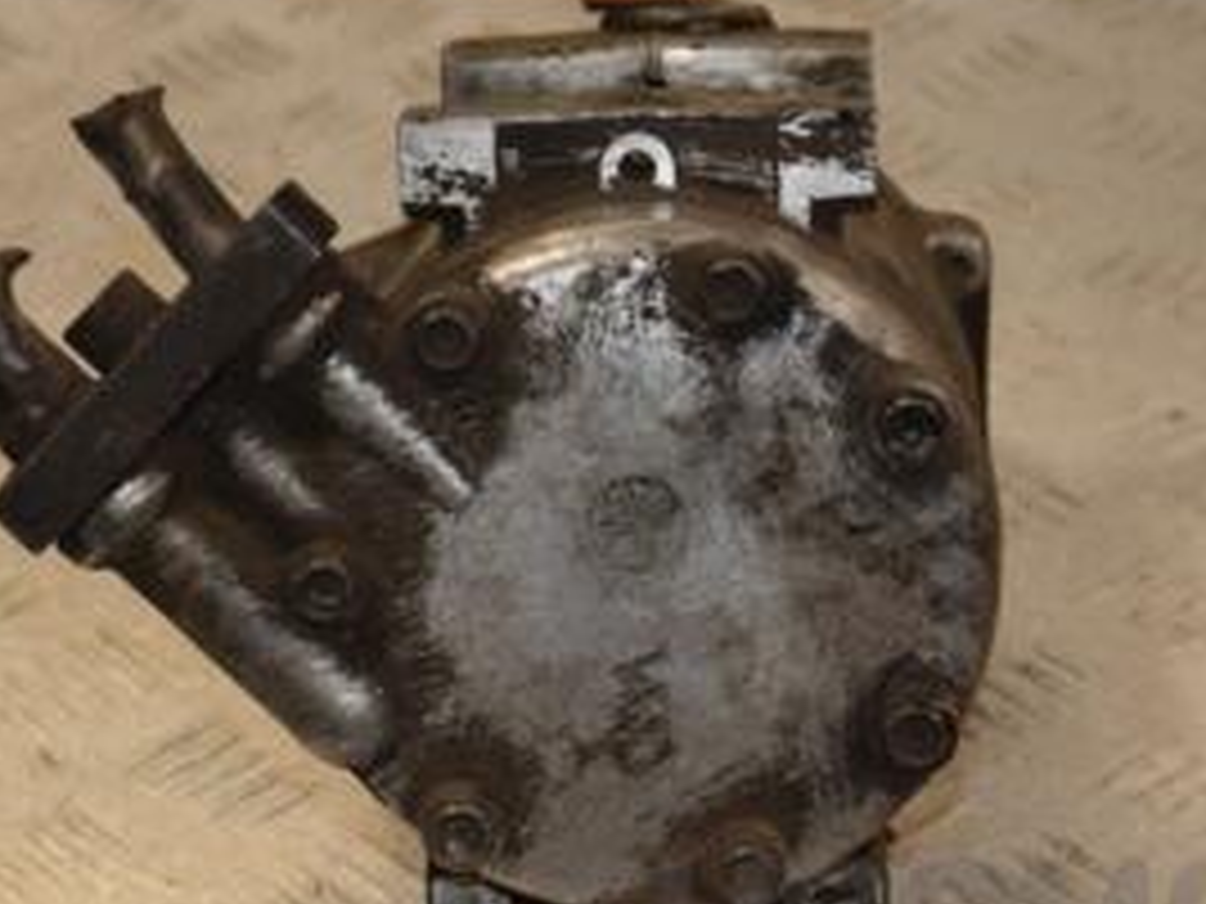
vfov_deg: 10.2
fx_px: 5054
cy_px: 328
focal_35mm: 145
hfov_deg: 13.6
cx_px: 472
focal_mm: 45
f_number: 6.3
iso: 800
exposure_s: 1/200
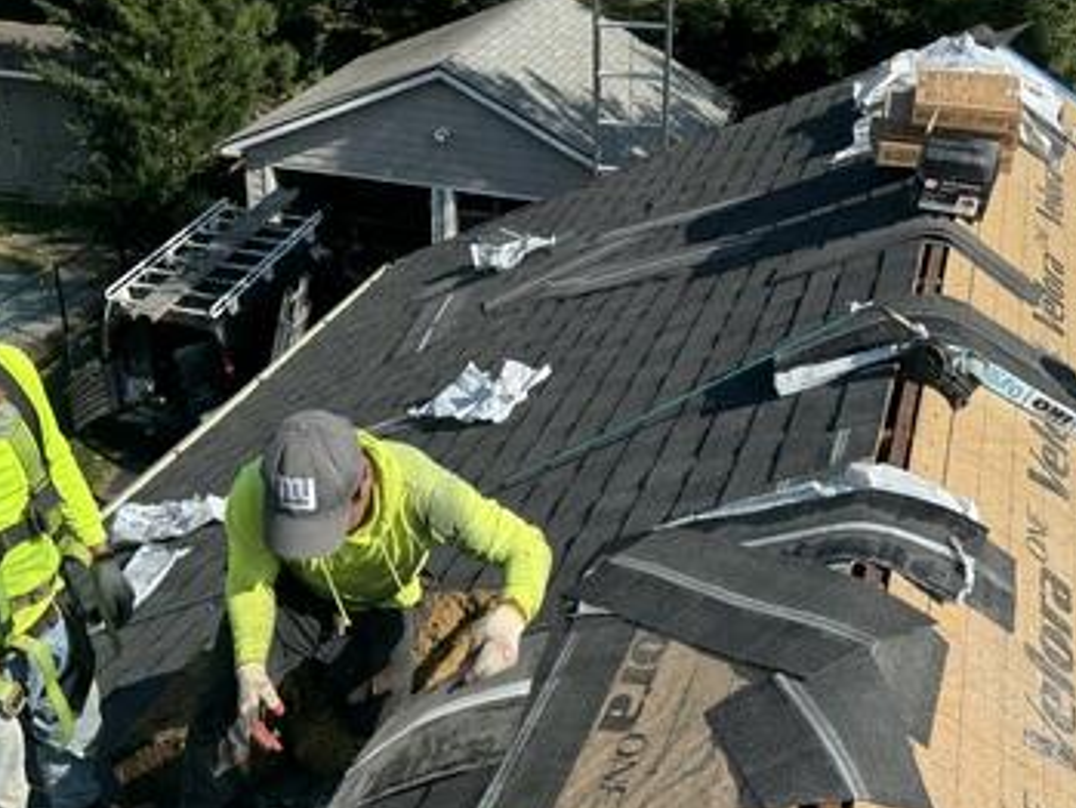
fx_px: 1368
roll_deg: -1.8
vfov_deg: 31.7
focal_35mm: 44
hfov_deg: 42.9
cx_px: 530
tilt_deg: -36.2
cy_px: 694
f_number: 1.78
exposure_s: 1/4049
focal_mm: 6.76
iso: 80
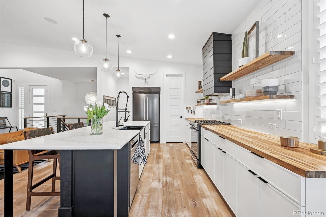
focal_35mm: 16
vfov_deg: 72.0
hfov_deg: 95.0
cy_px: 108
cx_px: 163
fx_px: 149
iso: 100
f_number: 11
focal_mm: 16.5
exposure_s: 1
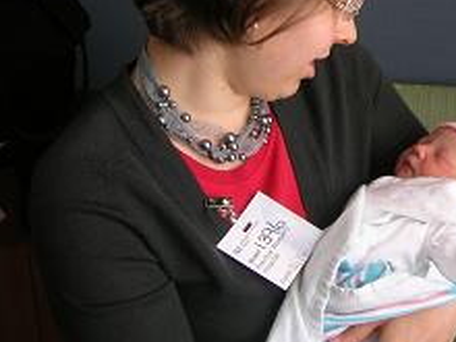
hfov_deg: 31.1
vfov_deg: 24.1
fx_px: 790
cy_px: 81
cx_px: 384
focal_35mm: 60
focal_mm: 5.7
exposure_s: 1/38.5
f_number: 2.9
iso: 50
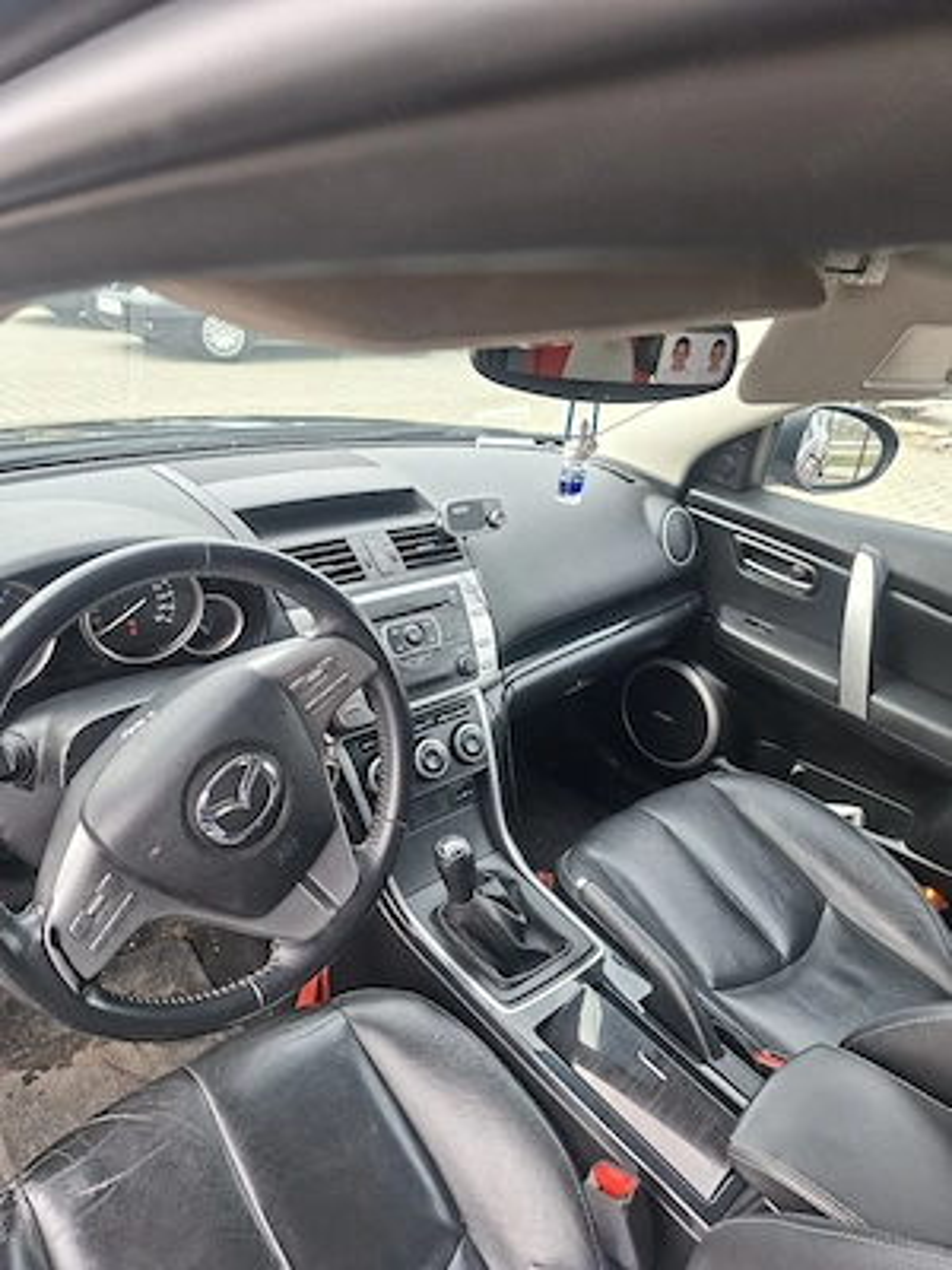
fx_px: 843
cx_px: 476
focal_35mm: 23
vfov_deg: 73.9
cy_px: 635
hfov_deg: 58.9
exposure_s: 1/167
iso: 50
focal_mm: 5.54
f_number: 1.8
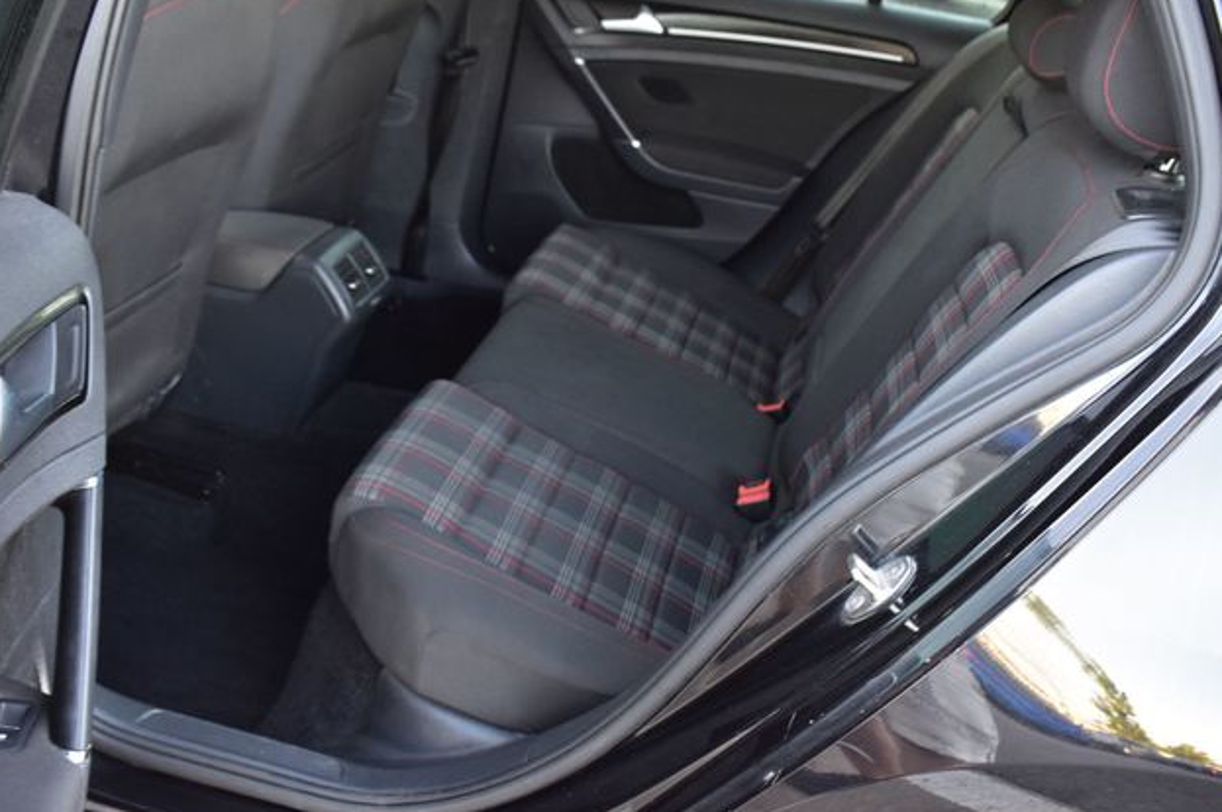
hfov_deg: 51.9
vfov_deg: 35.9
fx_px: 1255
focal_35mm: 37
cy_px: 404
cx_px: 622
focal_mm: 24
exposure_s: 1/15
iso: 450
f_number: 6.3
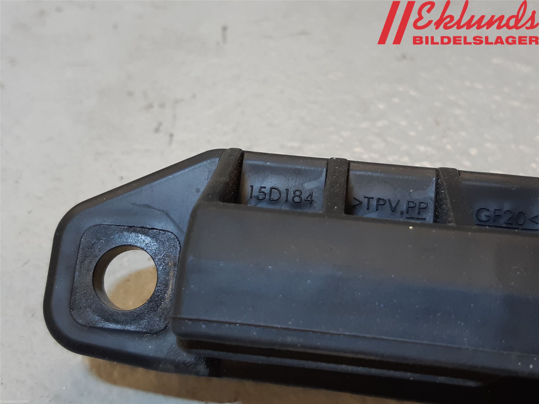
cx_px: 270
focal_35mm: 26
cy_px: 202
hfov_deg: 67.3
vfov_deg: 53.1
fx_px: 405
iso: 50
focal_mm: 3.93
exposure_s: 1/50
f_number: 1.7
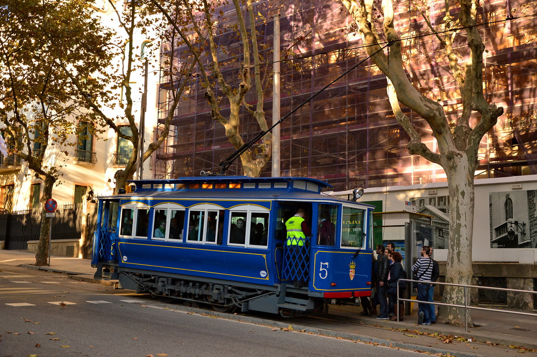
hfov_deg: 49.6
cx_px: 268
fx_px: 581
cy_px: 178
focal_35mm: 39
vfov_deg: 34.1
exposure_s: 1/125
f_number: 4
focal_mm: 26
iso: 200
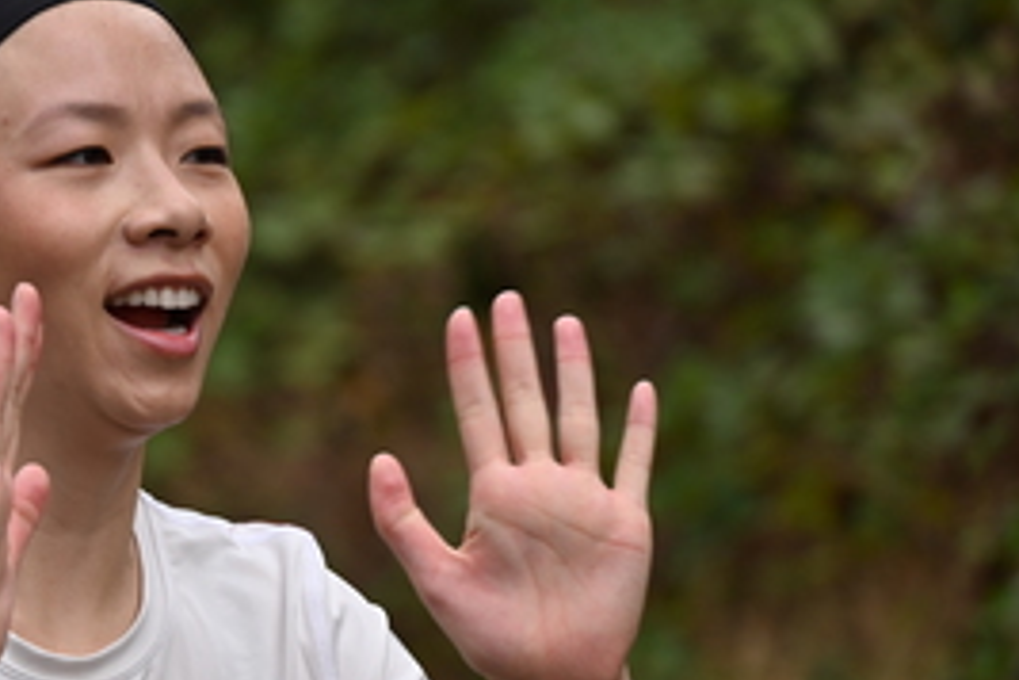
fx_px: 11661
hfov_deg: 5.0
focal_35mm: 412
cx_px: 0
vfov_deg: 3.3
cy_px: 606
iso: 250
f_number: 6.3
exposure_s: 1/500
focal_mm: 200
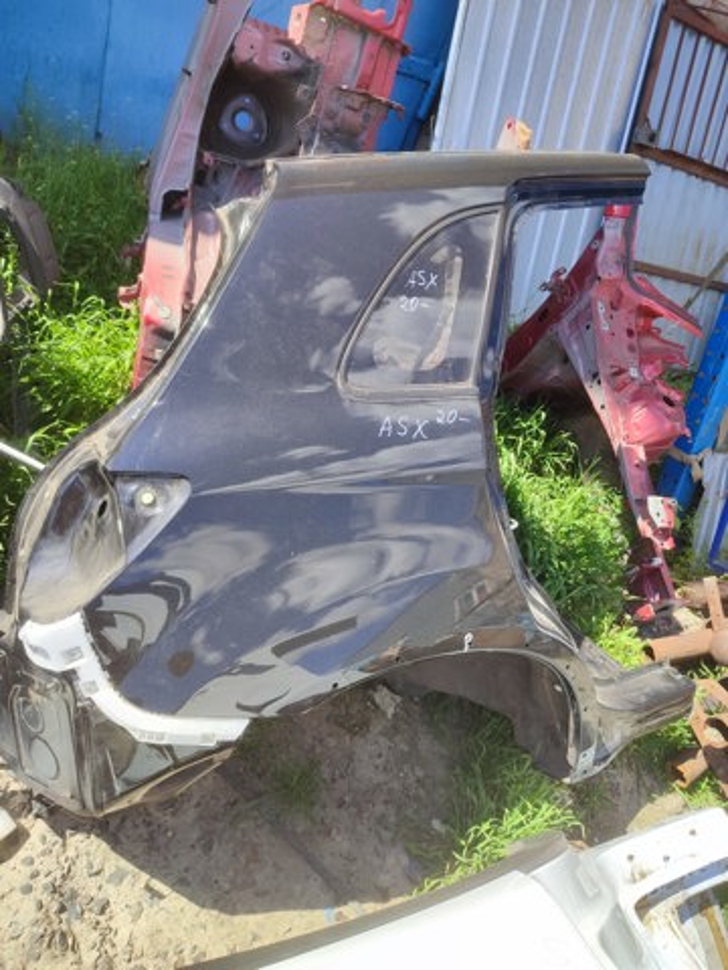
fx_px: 673
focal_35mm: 24
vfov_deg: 71.6
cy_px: 485
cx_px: 364
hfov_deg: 56.8
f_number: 1.89
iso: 50
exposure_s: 1/437
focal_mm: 5.89
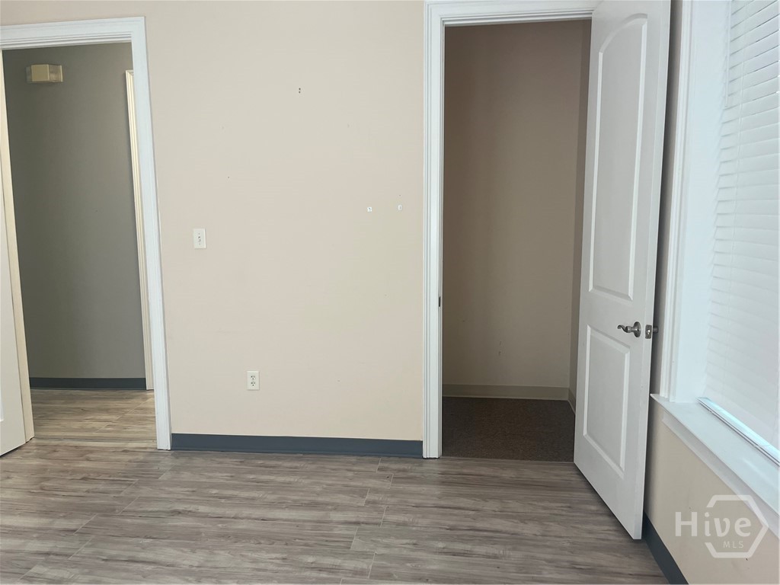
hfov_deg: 67.3
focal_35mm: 26
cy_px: 292
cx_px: 390
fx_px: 586
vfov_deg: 53.1
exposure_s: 1/100
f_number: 1.6
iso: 125
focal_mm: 5.1
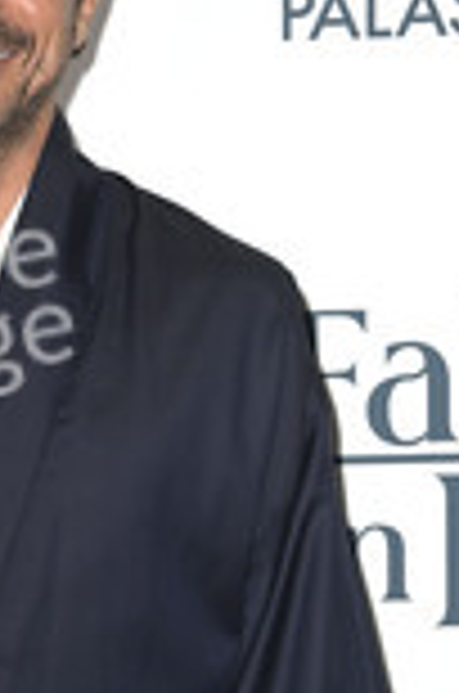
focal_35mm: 187
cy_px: 562
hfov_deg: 7.3
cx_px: -27
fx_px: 3592
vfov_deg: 11.0
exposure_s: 1/250
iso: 640
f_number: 5.6
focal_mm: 72
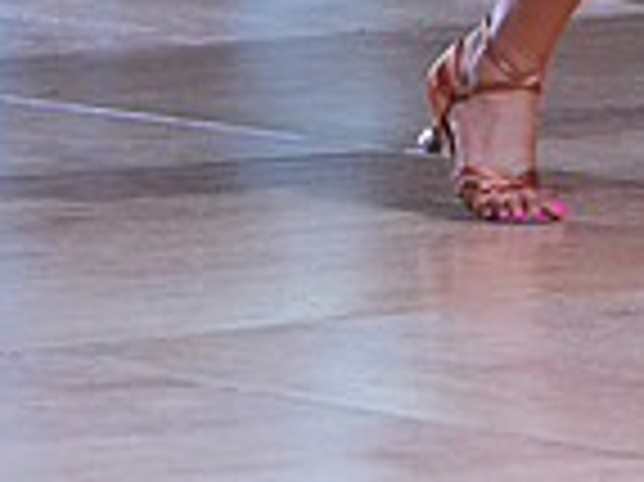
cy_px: -626
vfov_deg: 3.2
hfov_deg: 4.3
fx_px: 8644
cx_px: 750
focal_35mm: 465
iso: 2000
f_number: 6.3
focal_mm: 119
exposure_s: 1/400
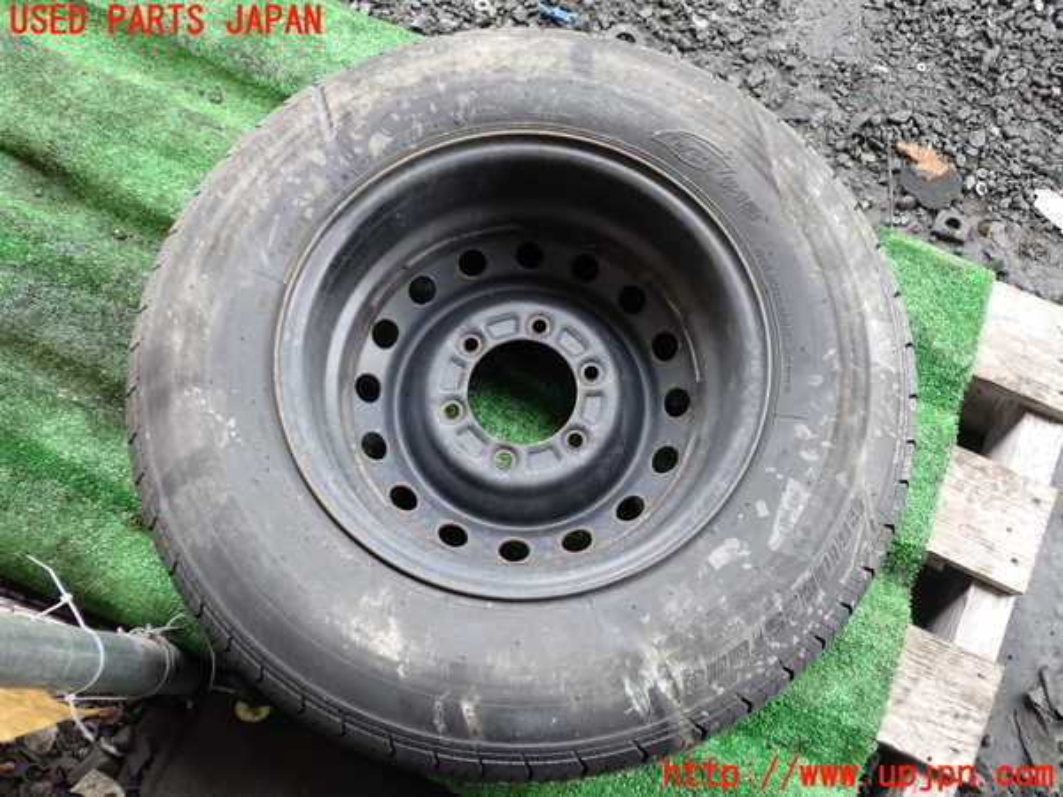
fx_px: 921
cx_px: 532
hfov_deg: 60.0
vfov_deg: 46.8
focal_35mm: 30
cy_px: 398
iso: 200
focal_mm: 5.4
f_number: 2.3
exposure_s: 1/60
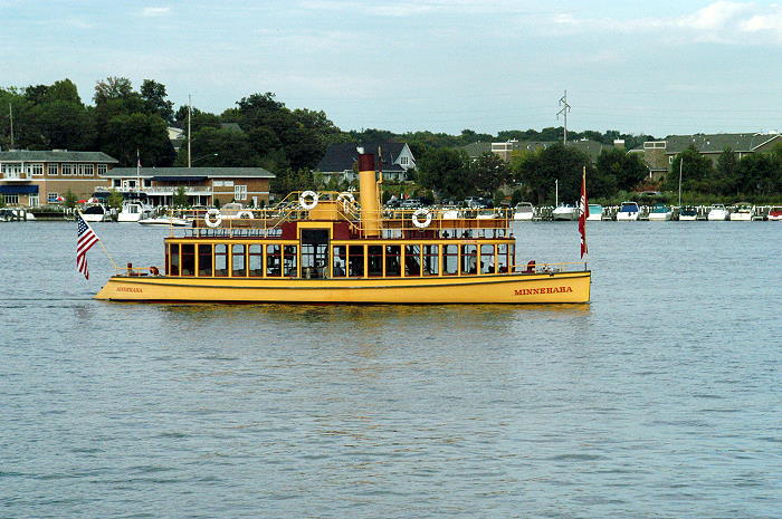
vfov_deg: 10.1
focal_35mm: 135
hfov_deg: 15.2
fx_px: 2929
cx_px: 391
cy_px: 260
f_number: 10
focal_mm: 90
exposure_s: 1/1600
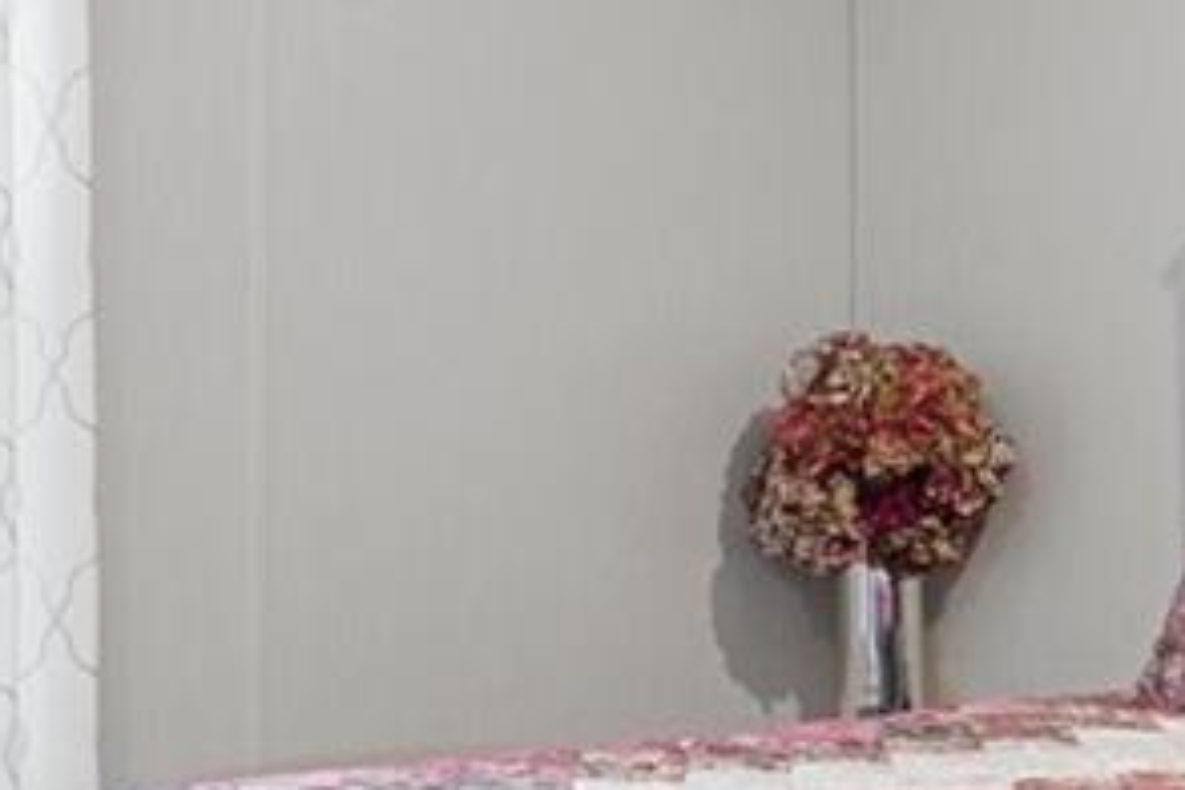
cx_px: 363
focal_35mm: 98
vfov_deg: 14.0
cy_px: 375
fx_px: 3226
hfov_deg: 20.7
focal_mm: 18
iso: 400
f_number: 8
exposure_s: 1.6
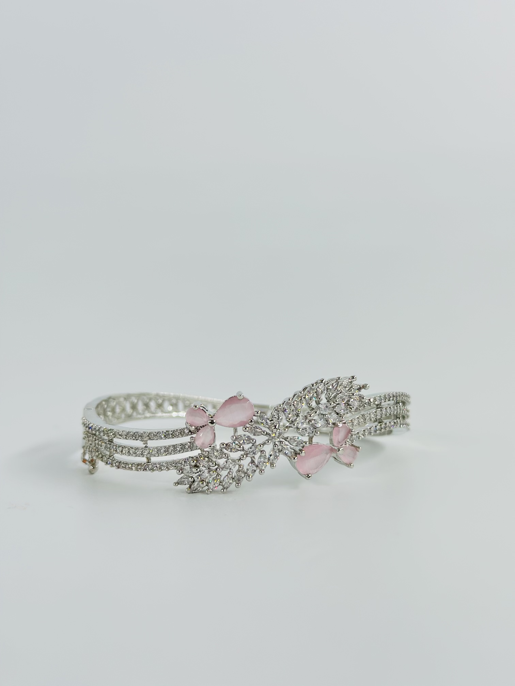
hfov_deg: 30.3
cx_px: 258
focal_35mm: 48
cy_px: 343
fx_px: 952
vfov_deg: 39.7
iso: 80
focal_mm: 6.86
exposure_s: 1/1453
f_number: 1.78
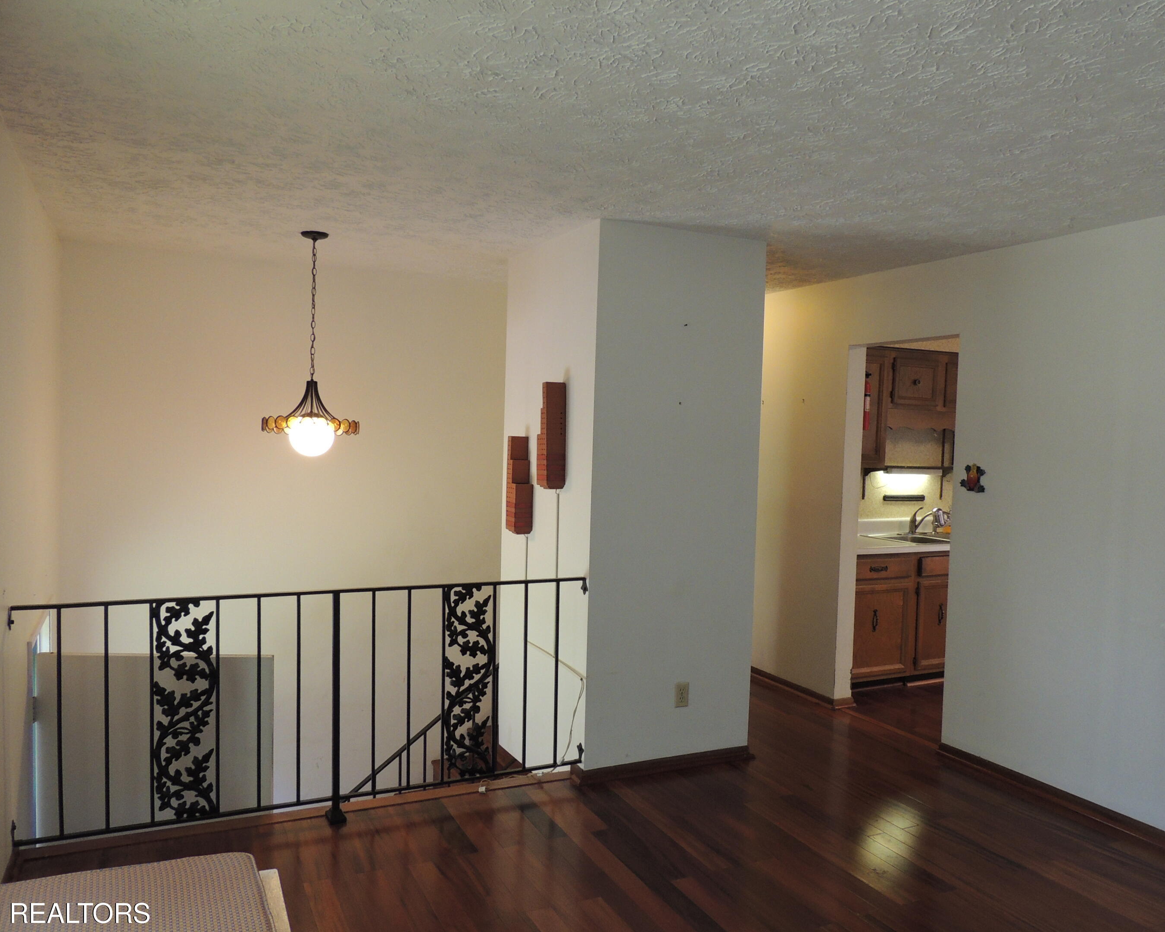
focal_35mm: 26
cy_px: 473
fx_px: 896
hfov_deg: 66.0
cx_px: 592
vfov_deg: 54.9
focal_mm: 4.3
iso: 280
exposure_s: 1/30
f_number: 3
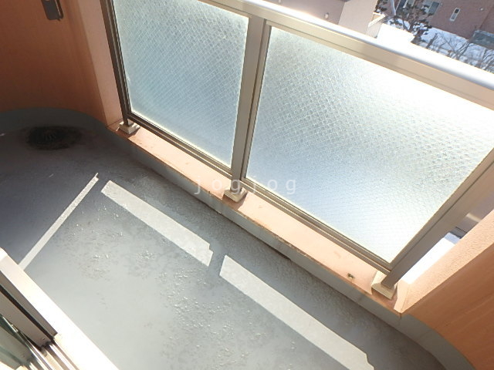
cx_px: 247
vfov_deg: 63.4
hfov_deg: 79.0
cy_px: 185
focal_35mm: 21
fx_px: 300
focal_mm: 3.7
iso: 125
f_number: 3.5
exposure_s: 1/400
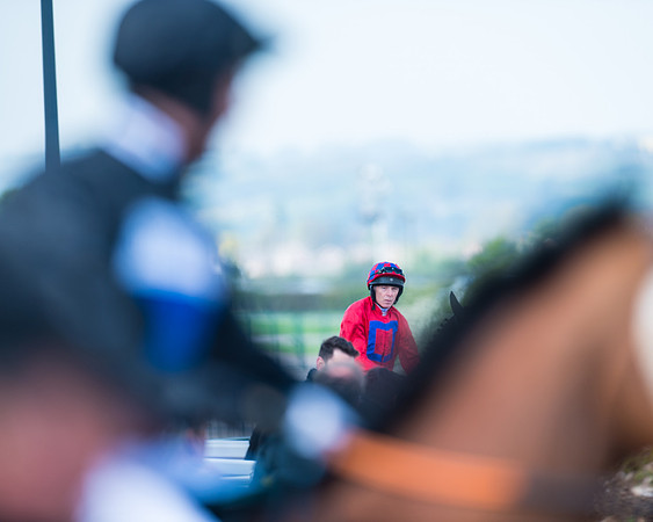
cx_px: 393
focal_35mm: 451
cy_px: 261
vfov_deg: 3.4
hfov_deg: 4.3
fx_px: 8714
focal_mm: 400
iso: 160
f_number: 5
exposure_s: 1/640
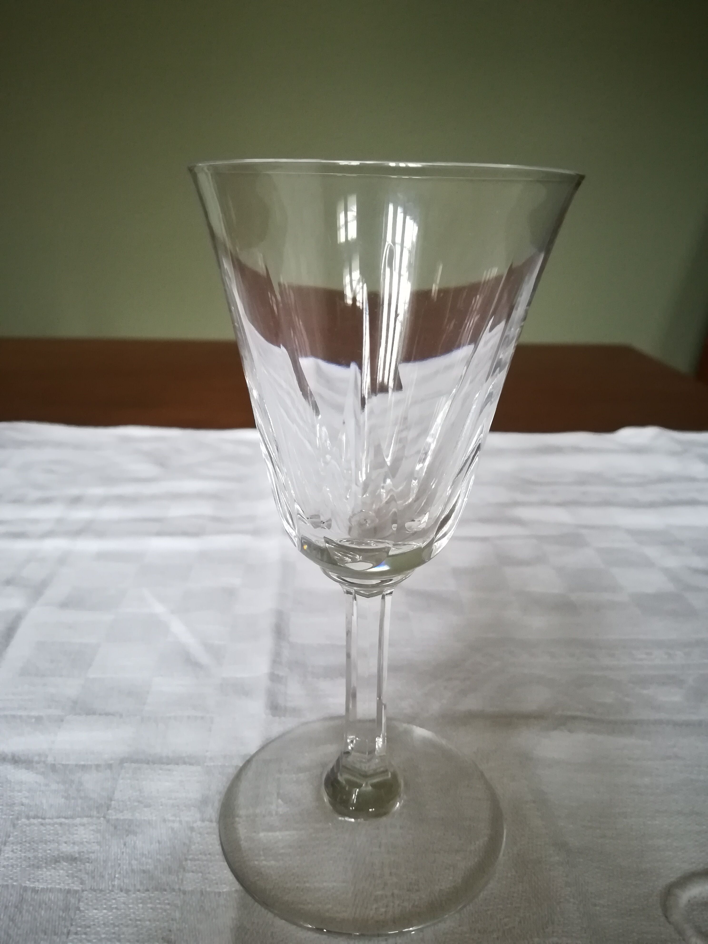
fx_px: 709
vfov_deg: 67.3
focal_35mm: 26
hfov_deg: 53.1
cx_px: 354
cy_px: 472
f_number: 2.2
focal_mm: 3.83
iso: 500
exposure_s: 1/25
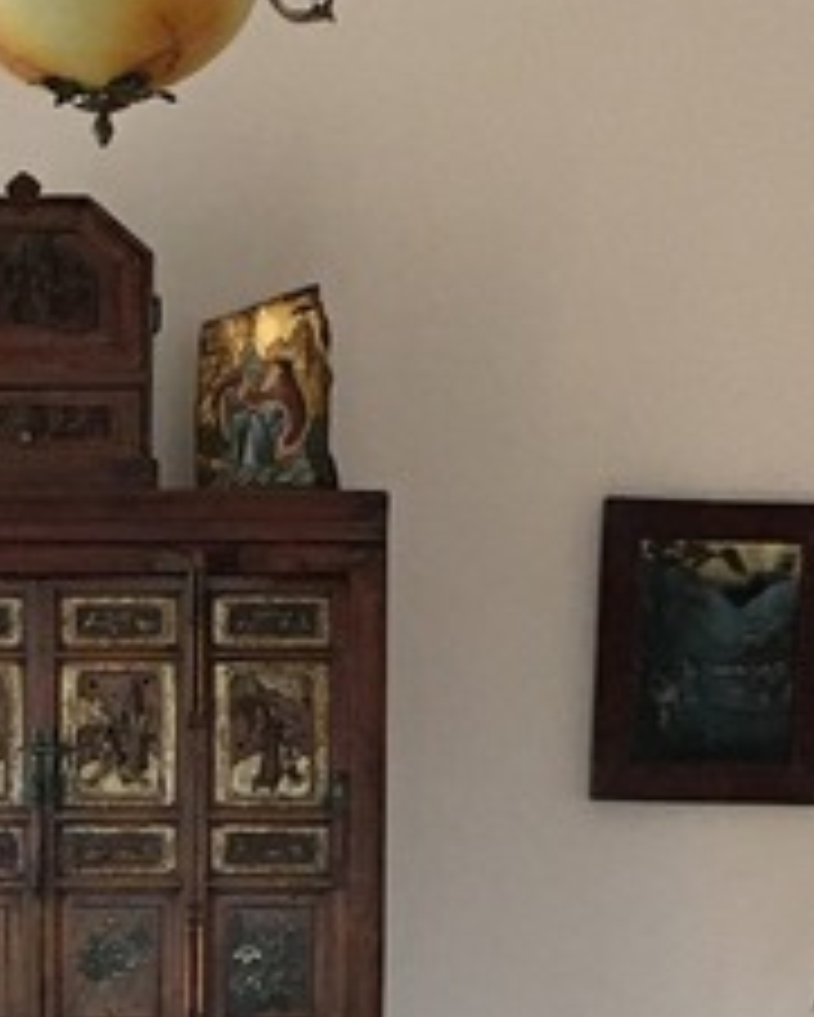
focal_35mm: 125
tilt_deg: -9.7
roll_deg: +1.6
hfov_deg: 12.3
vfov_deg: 14.6
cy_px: 1422
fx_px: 3762
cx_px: 121
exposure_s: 1/33
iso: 200
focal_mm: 4.15
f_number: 2.2
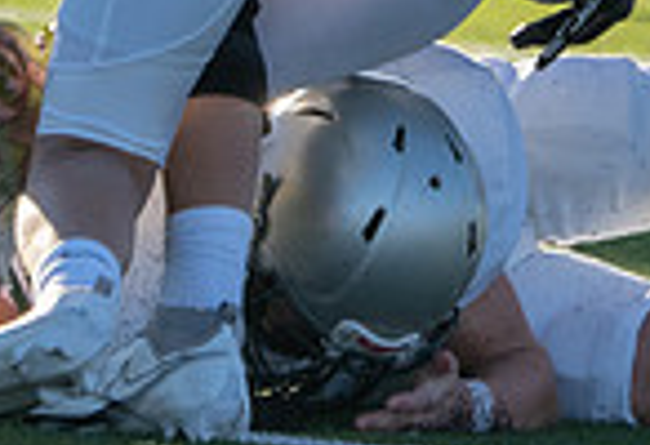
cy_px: -294
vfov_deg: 0.8
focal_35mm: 1712
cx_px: 1240
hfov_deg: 1.2
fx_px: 31172
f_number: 5.6
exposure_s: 1/1000
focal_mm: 300
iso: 320
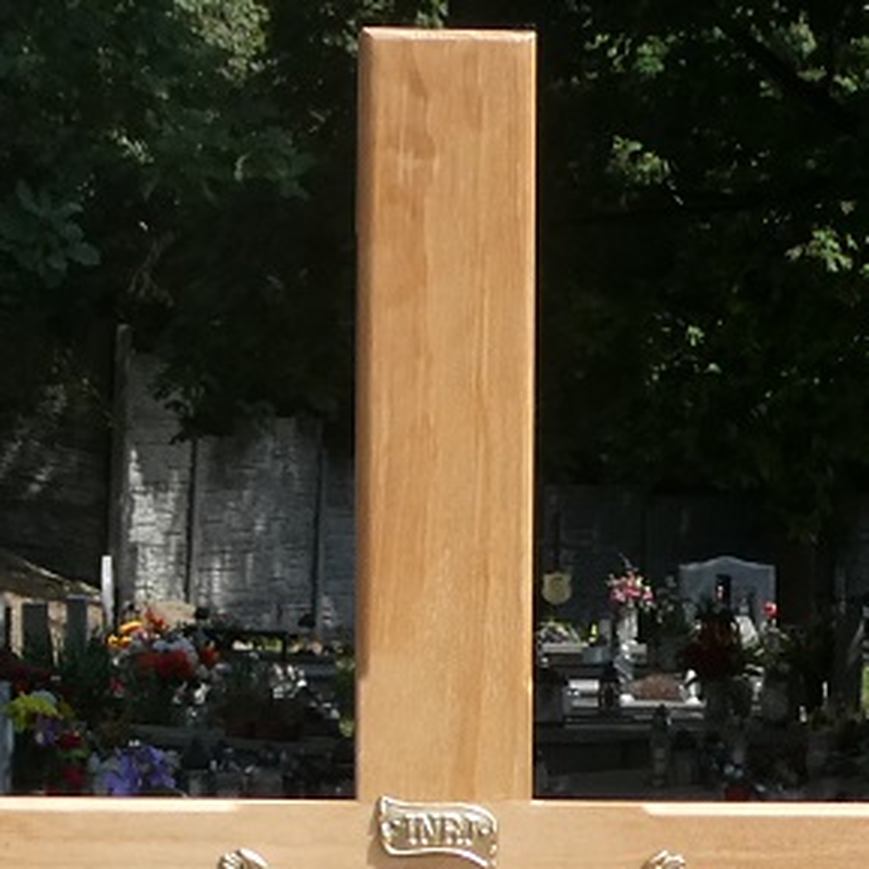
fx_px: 6106
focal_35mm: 215
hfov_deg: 8.1
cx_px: 376
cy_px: 1251
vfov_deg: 8.0
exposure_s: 1/500
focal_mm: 7.8
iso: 80
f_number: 3.9
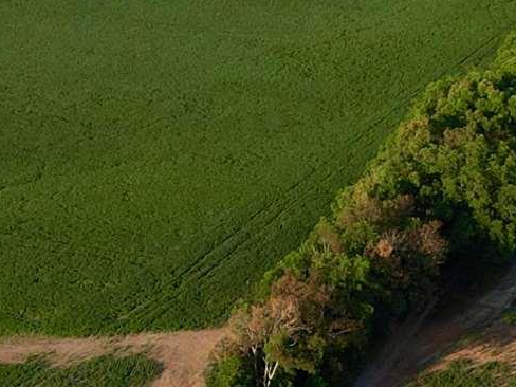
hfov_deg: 13.1
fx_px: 2251
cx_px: 264
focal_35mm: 151
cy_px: 335
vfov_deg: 9.8
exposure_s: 1/1600
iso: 100
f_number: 1.7
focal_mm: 6.72
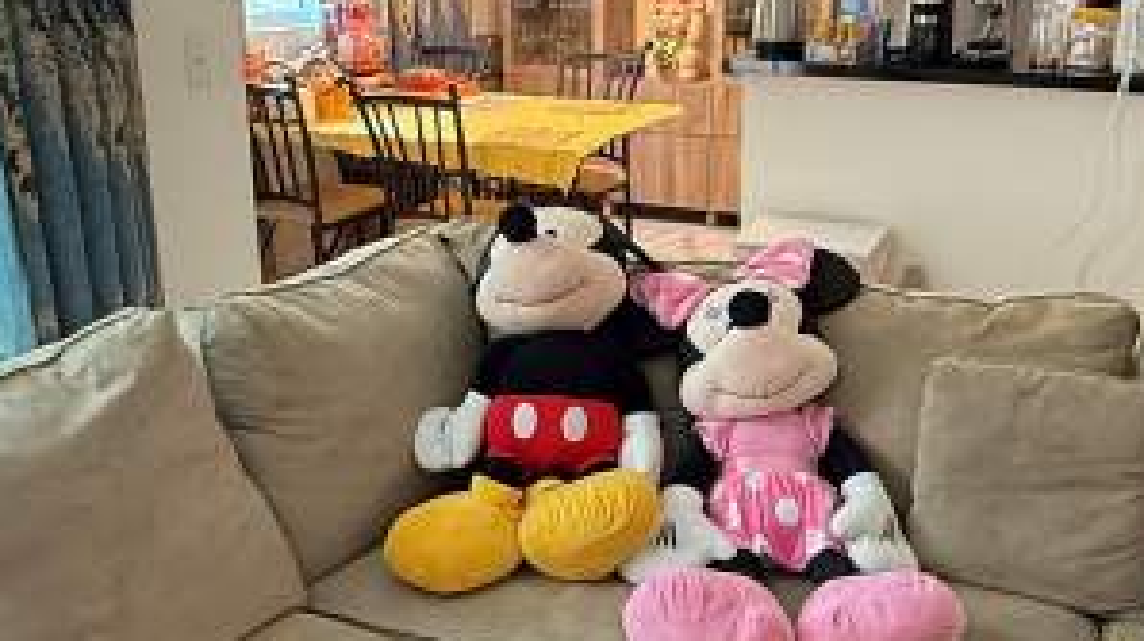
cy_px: 330
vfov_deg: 28.9
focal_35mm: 41
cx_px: 645
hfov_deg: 49.3
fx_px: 1243
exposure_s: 1/60
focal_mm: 2.22
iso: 400
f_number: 2.2
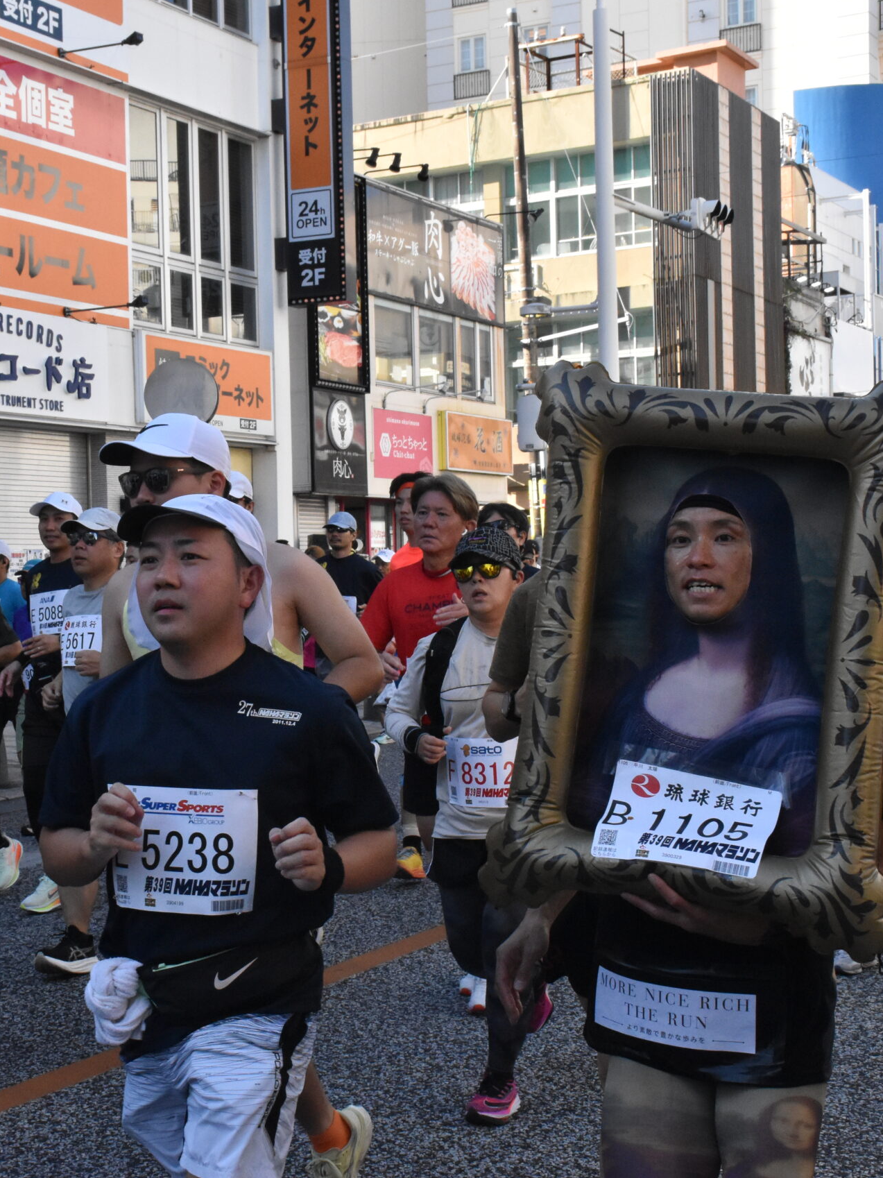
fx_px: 1998
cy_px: 589
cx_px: 309
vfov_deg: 32.8
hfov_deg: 24.8
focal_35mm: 59
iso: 2500
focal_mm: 27
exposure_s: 1/800
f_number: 14
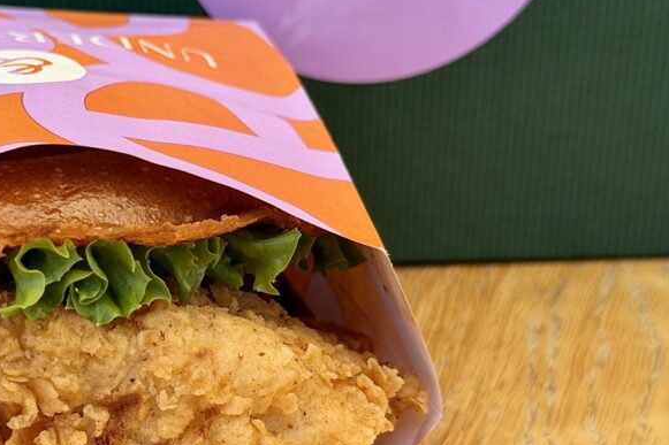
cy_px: 264
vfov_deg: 15.5
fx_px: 1635
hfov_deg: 22.9
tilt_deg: -23.9
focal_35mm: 88
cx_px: 173
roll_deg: +0.8
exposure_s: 1/769
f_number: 1.78
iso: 64
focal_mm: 6.76
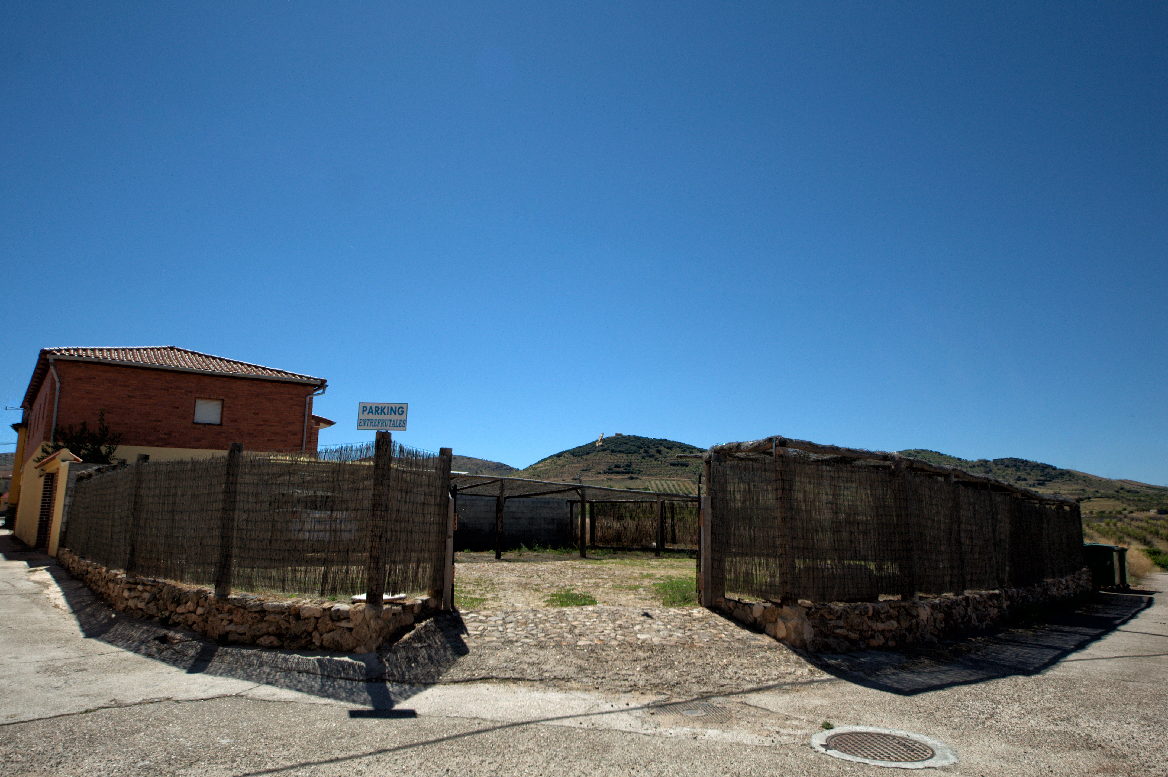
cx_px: 584
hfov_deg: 73.8
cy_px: 388
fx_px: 778
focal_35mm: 24
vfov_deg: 53.1
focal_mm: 16
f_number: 5.6
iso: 200
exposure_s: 1/2000
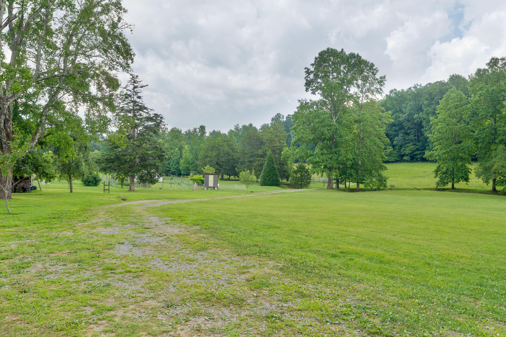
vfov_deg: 45.0
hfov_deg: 63.7
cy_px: 168
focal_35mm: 29
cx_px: 253
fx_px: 408
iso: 320
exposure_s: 1/80
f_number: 7.1
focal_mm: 29
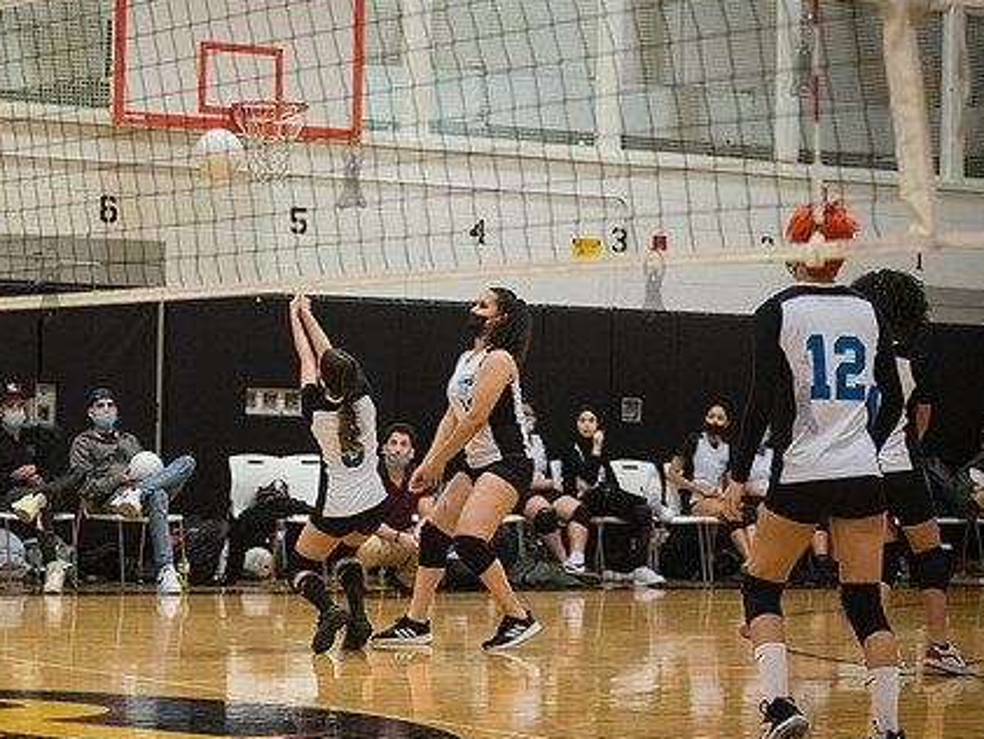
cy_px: 394
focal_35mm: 114
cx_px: 351
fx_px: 3242
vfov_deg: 13.0
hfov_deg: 17.2
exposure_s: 1/400
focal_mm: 86
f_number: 3.2
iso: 5000
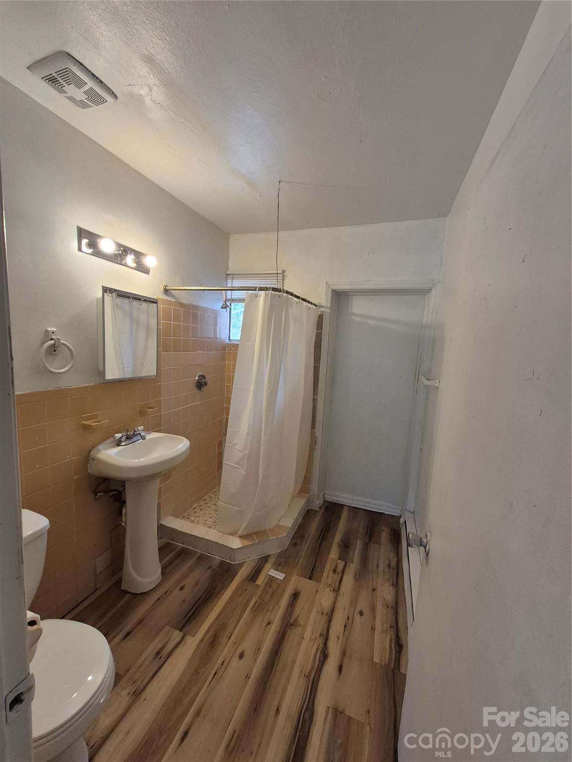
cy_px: 381
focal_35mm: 13
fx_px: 286
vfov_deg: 106.2
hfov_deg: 89.9
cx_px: 286
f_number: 2.2
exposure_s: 1/60
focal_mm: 1.74
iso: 125
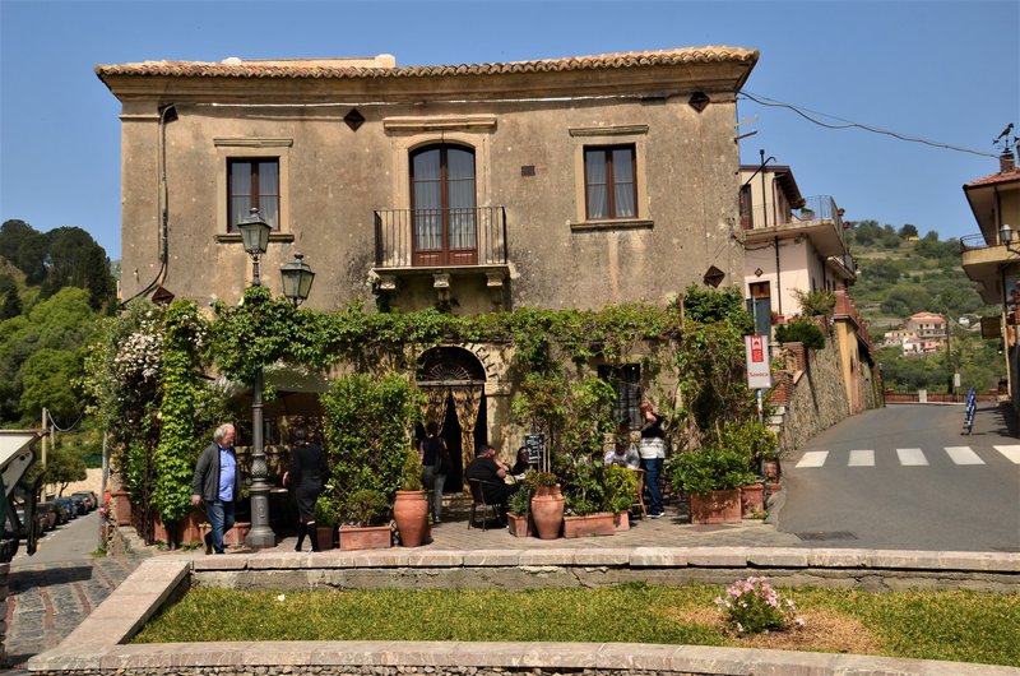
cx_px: 510
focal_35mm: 36
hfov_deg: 53.2
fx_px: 1018
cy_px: 338
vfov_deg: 36.7
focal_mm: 24
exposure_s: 1/250
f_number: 10
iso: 250
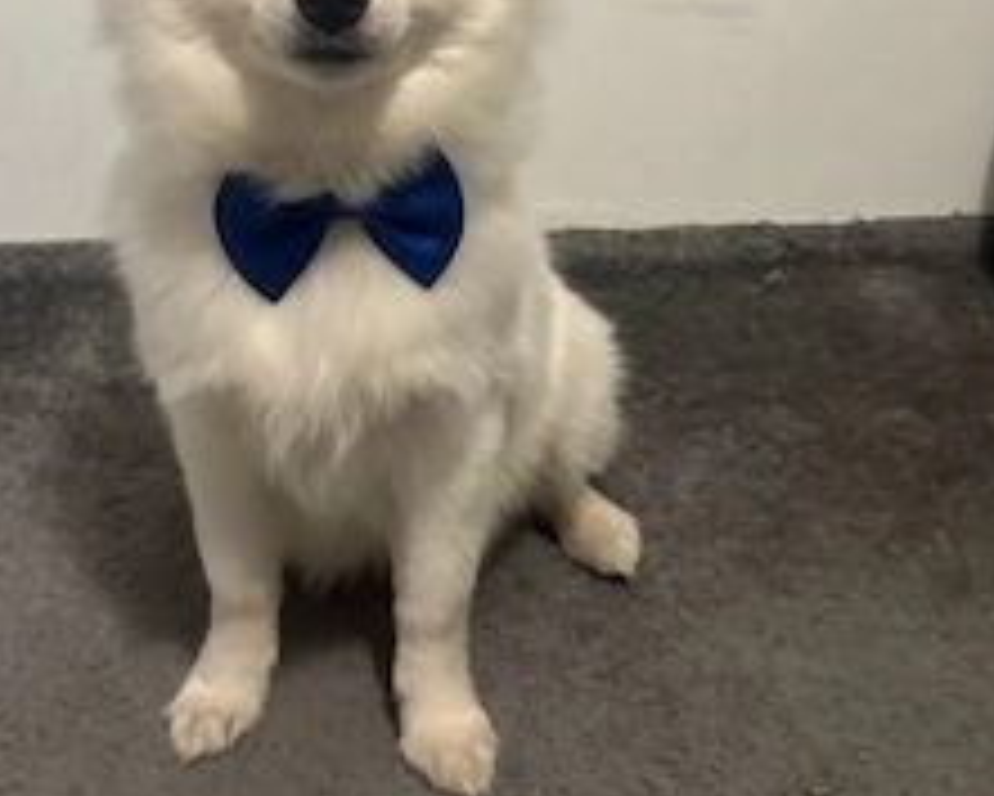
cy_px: 198
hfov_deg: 40.2
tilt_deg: -20.9
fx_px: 1354
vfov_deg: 32.2
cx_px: 418
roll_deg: +2.1
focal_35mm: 46
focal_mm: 5.96
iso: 640
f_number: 1.6
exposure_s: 1/38
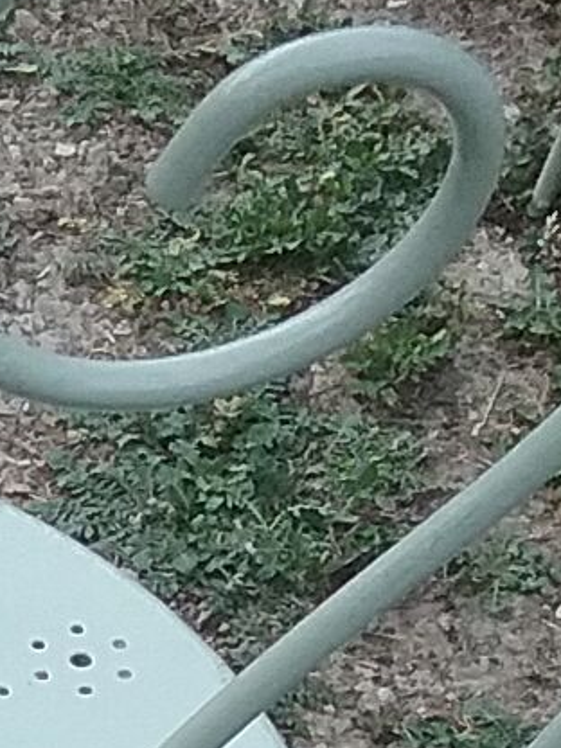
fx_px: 4170
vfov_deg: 9.6
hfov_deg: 7.5
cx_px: -410
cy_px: 1505
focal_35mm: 193
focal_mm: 3.3
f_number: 2.2
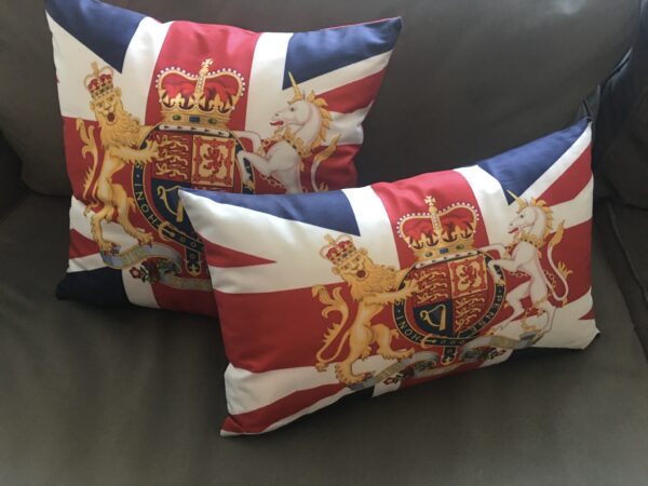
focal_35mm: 29
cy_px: 243
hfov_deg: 61.7
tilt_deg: -40.0
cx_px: 324
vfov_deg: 48.2
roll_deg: +0.1
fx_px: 543
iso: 80
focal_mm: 4.15
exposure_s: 1/15
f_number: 2.2
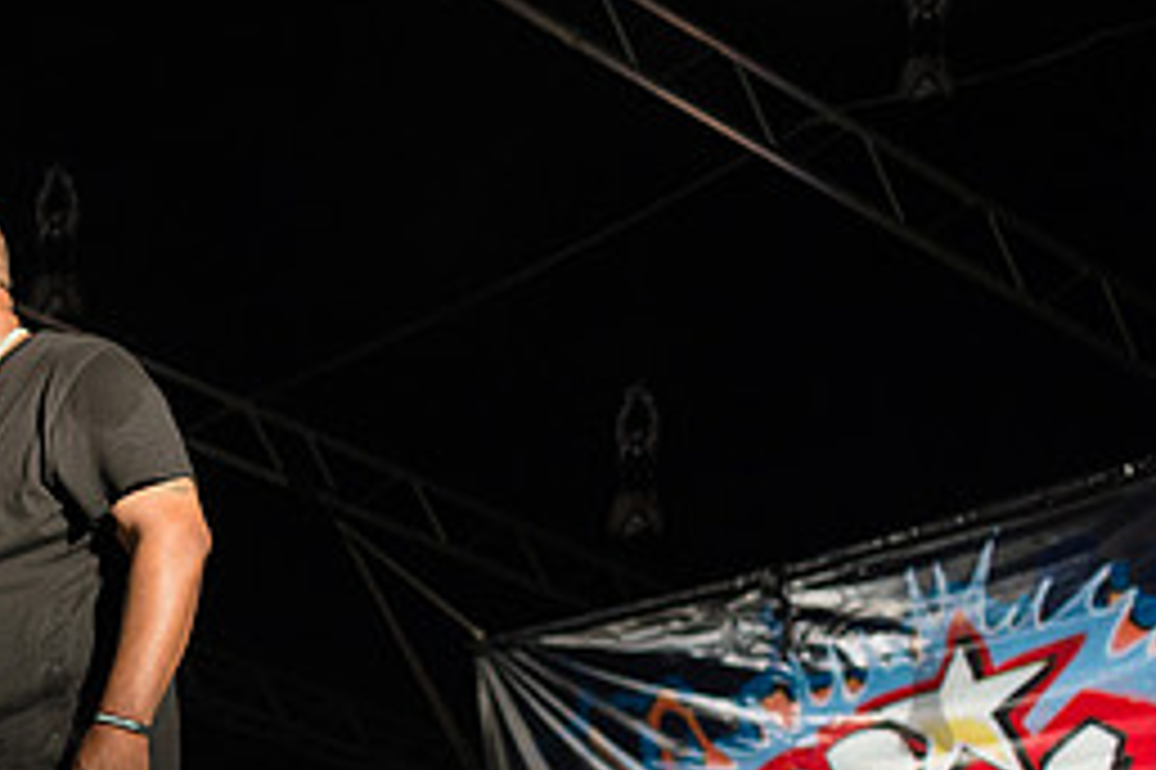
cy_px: 673
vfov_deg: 17.0
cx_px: 54
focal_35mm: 79
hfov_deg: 24.7
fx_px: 2535
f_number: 2.8
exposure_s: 1/1000
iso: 1250
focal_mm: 35
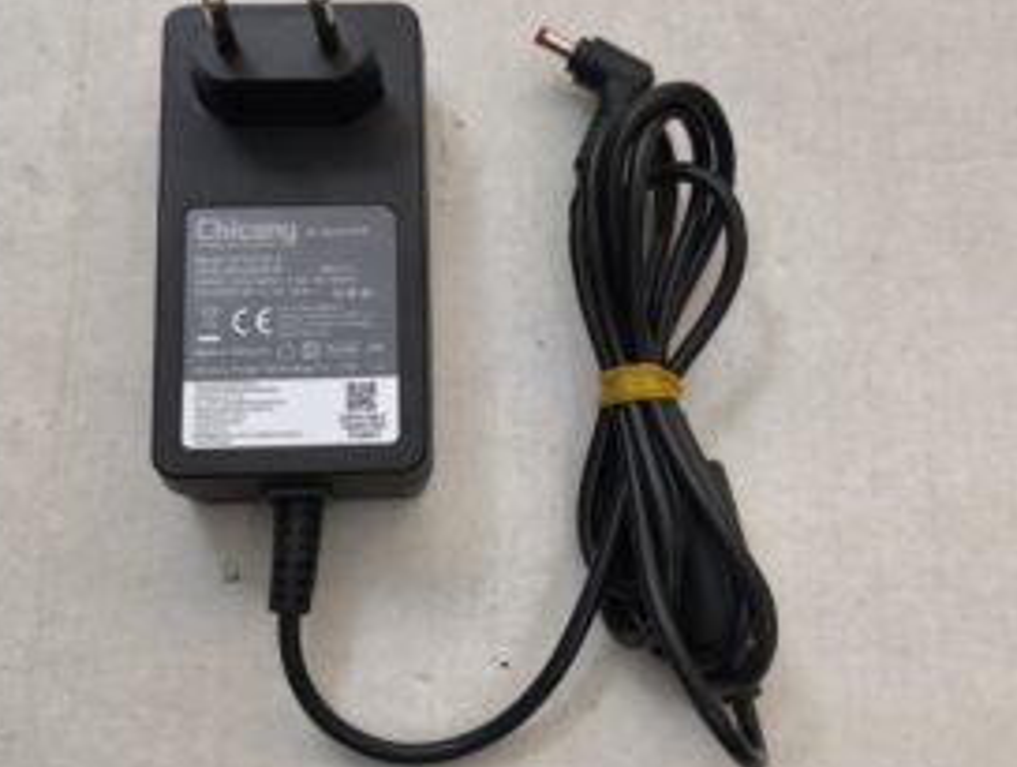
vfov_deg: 32.3
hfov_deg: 42.0
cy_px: 384
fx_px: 1324
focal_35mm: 45
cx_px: 479
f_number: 1.6
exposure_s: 1/50
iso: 500
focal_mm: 6.57
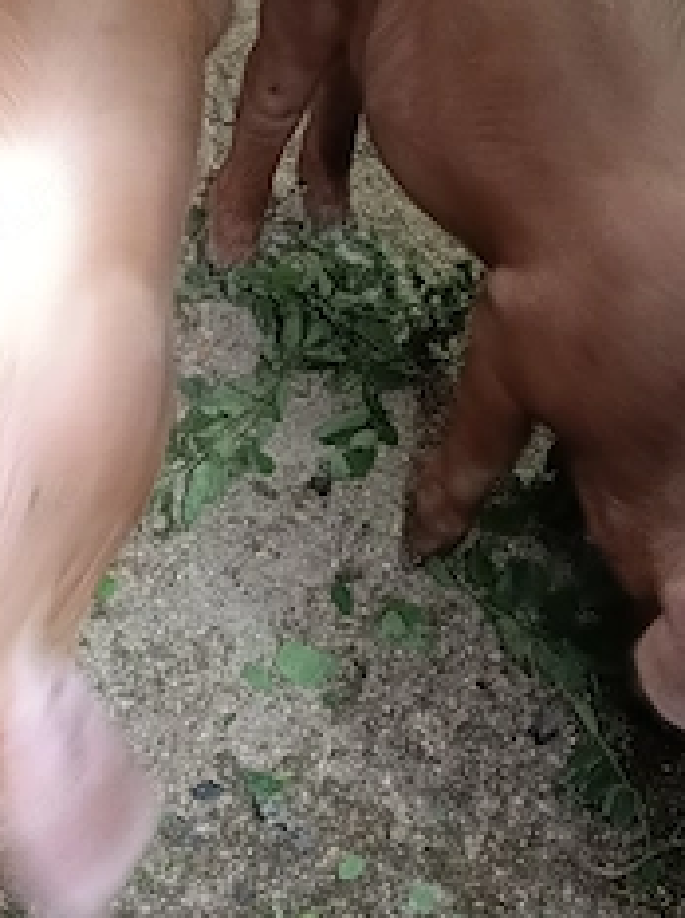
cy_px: 303
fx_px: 2275
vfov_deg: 22.7
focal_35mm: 86
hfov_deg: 17.1
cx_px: 342
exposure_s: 1/25.1
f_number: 1.7
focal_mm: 5.27
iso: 1150
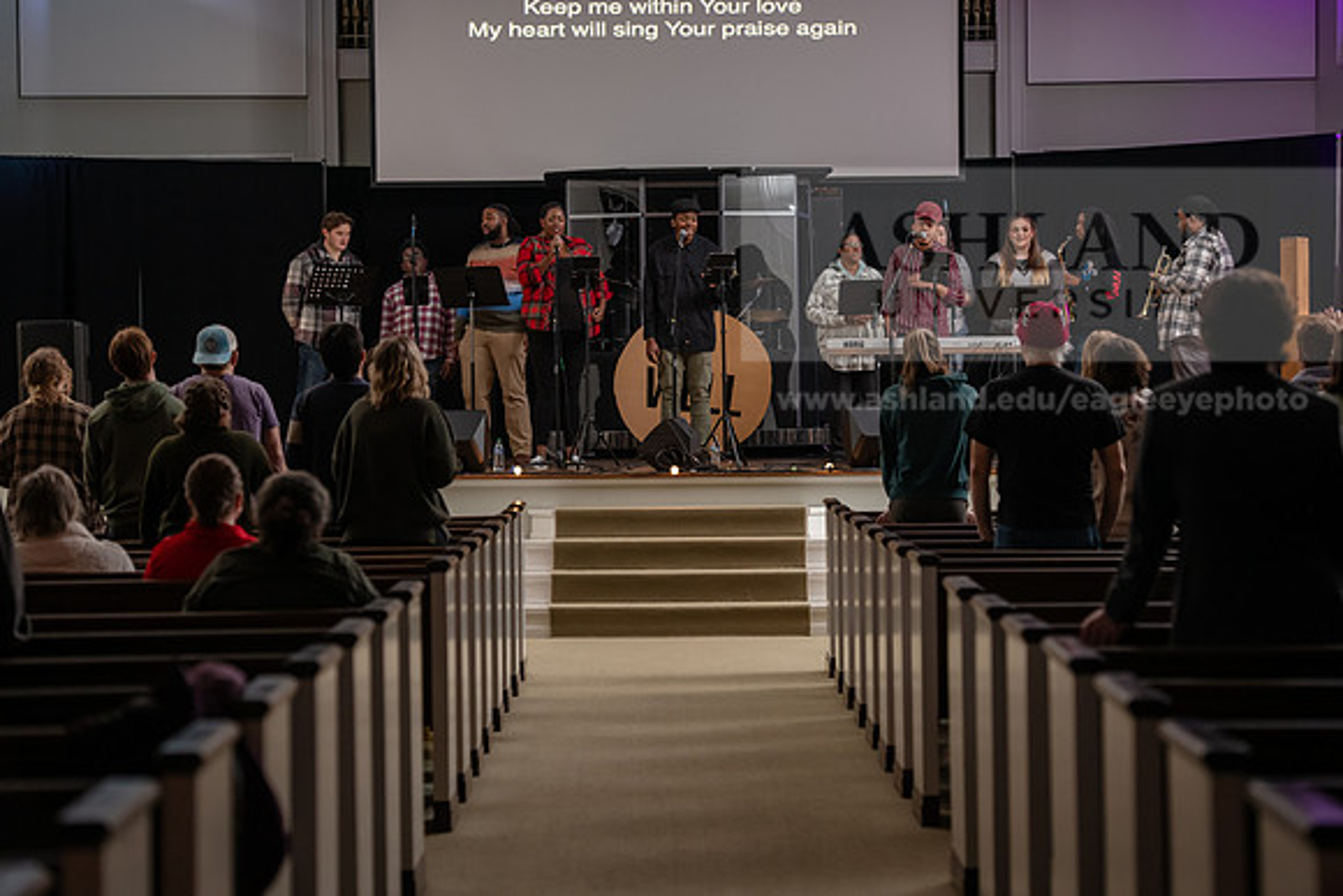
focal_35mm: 102
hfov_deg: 20.0
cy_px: 448
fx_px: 3806
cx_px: 672
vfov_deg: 13.4
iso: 1250
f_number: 3.5
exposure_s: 1/50
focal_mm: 102
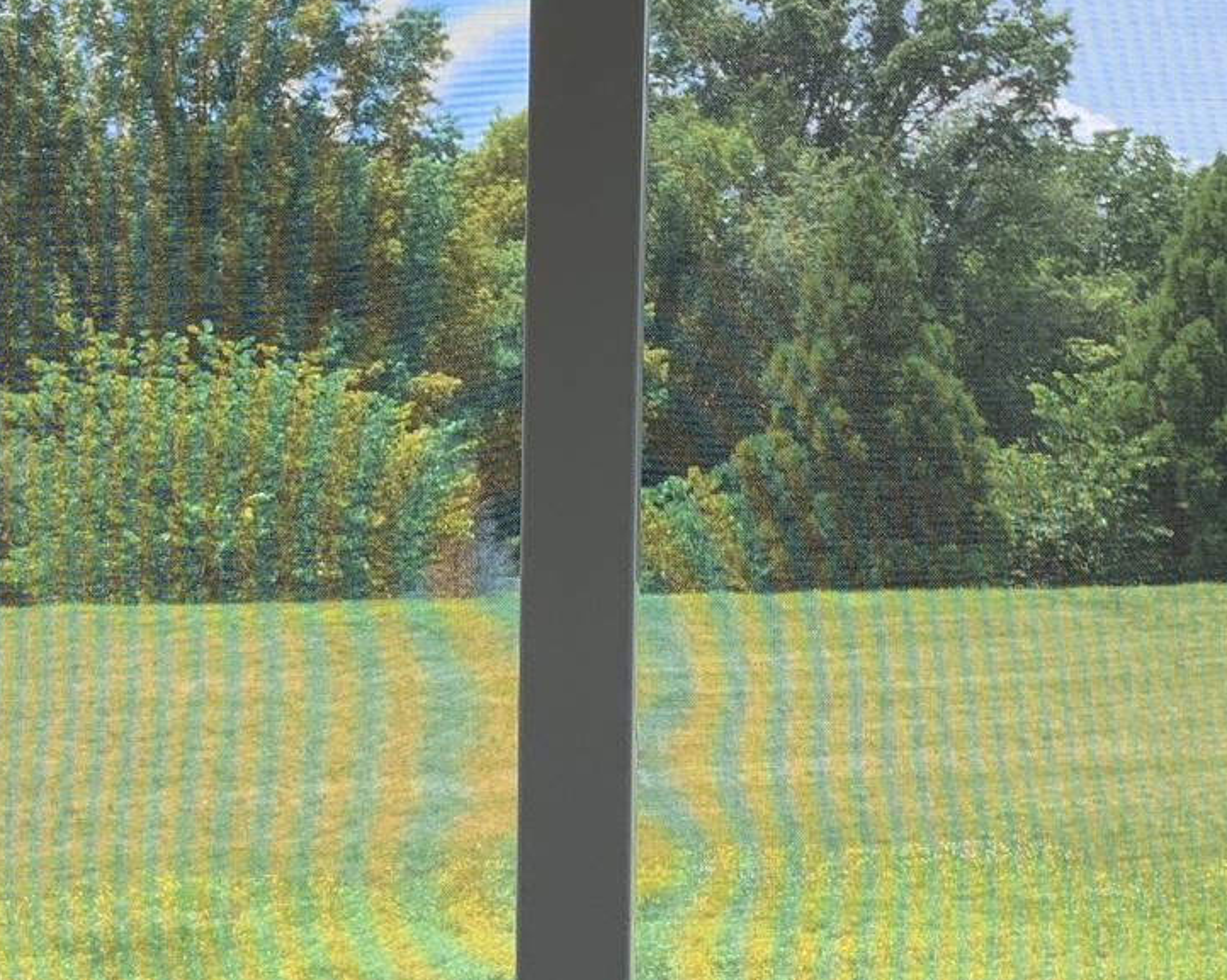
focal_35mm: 72
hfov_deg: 26.1
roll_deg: -1.3
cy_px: 435
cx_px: 304
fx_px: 2614
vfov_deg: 21.2
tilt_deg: +0.2
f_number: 1.8
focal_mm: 4.25
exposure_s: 1/815
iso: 25
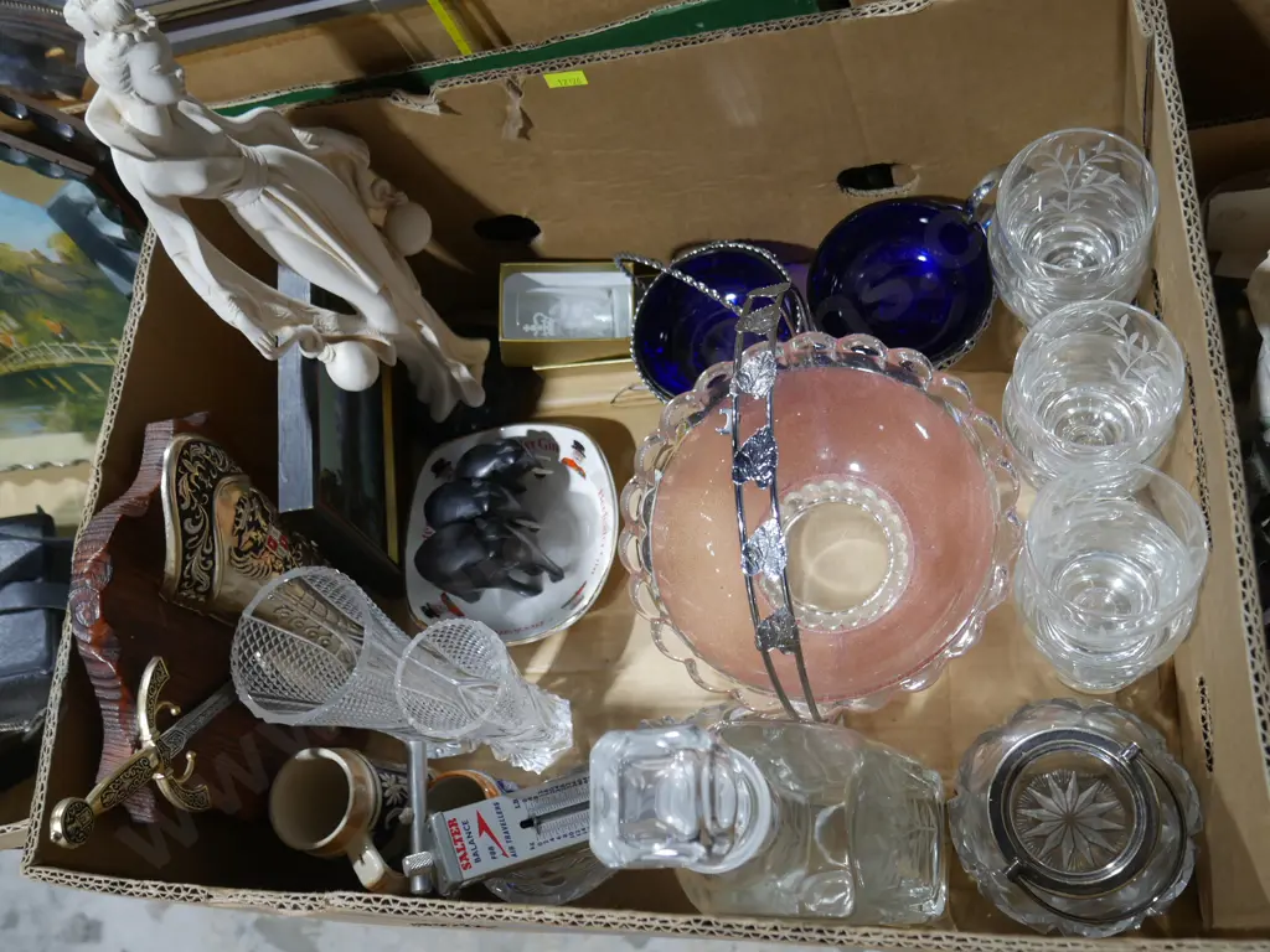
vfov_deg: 41.8
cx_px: 635
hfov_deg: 54.0
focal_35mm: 34
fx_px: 1247
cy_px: 476
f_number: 4
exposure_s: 1/60
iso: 320
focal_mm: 17
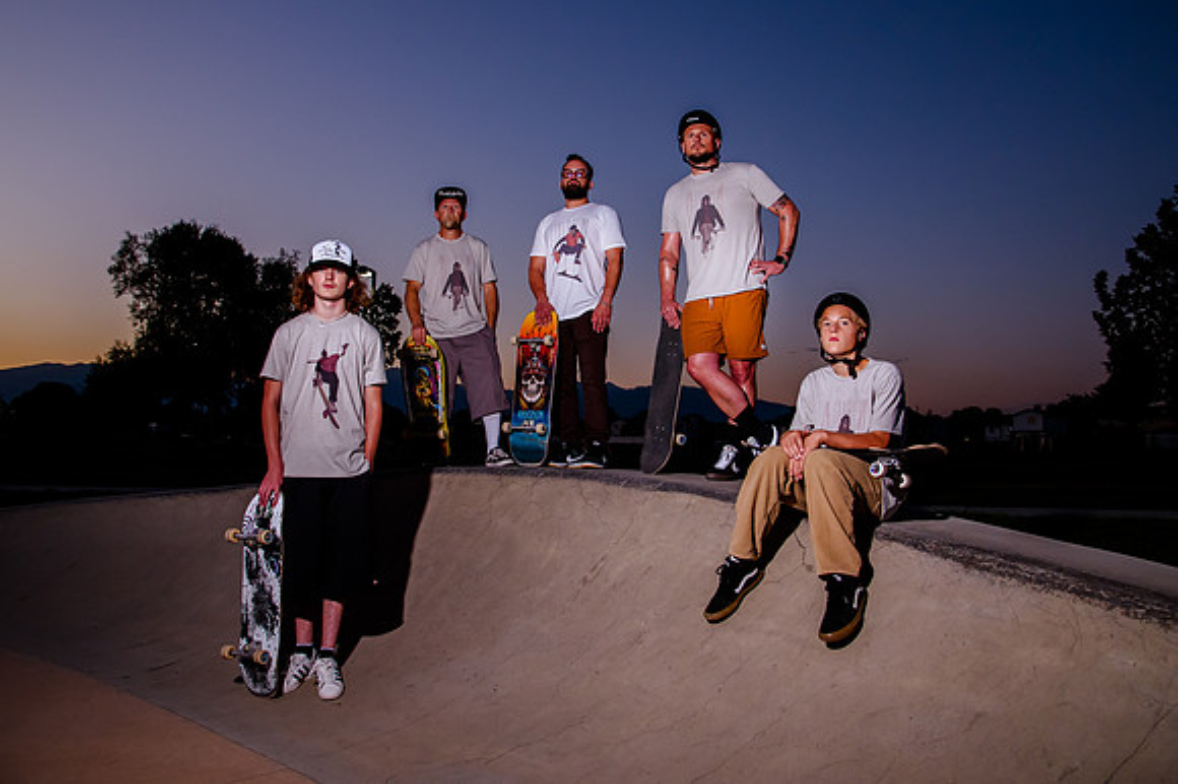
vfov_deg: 44.2
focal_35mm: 29
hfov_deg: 63.0
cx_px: 577
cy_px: 321
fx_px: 961
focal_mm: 24
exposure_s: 1/400
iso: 2000
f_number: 5.6
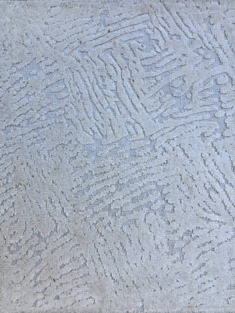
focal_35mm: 23
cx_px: 118
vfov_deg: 73.9
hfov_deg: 58.9
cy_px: 156
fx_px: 208
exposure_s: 1/180
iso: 64
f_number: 1.7
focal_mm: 6.25
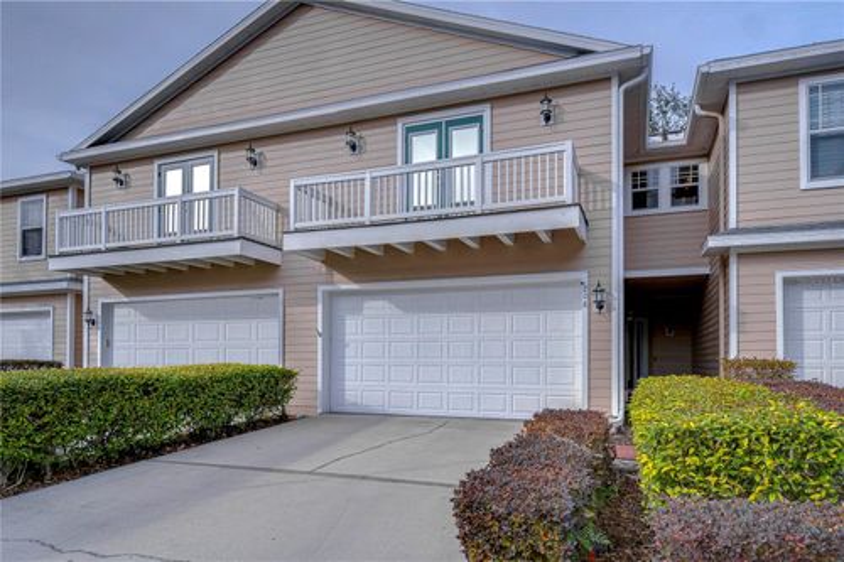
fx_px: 492
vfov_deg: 59.5
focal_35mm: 21
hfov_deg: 81.2
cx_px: 422
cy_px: 281
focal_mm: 14
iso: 100
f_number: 4
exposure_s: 1/1250
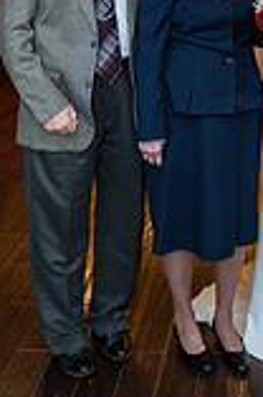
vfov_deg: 26.4
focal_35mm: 69
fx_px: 759
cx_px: 248
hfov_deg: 19.2
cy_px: -68
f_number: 3.2
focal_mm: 24
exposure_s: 1/200
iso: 640
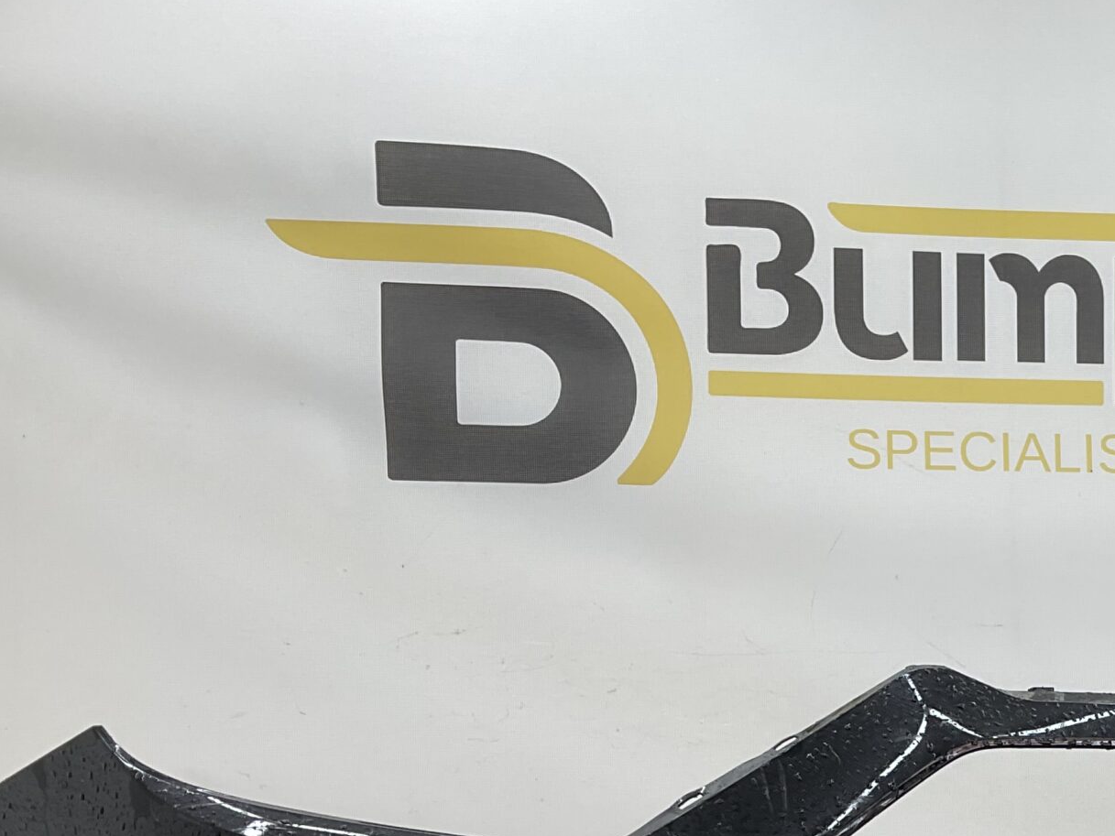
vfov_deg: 22.9
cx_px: 981
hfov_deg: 30.4
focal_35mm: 61
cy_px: 869
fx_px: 1965
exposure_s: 1/110
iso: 16
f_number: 1.8
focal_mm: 3
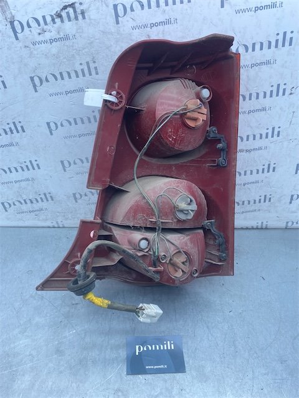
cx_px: 150
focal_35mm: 26
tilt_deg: -38.8
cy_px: 199
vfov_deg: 67.3
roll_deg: -3.2
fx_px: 299
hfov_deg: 53.1
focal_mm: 4.25
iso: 32
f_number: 1.8
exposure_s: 1/582
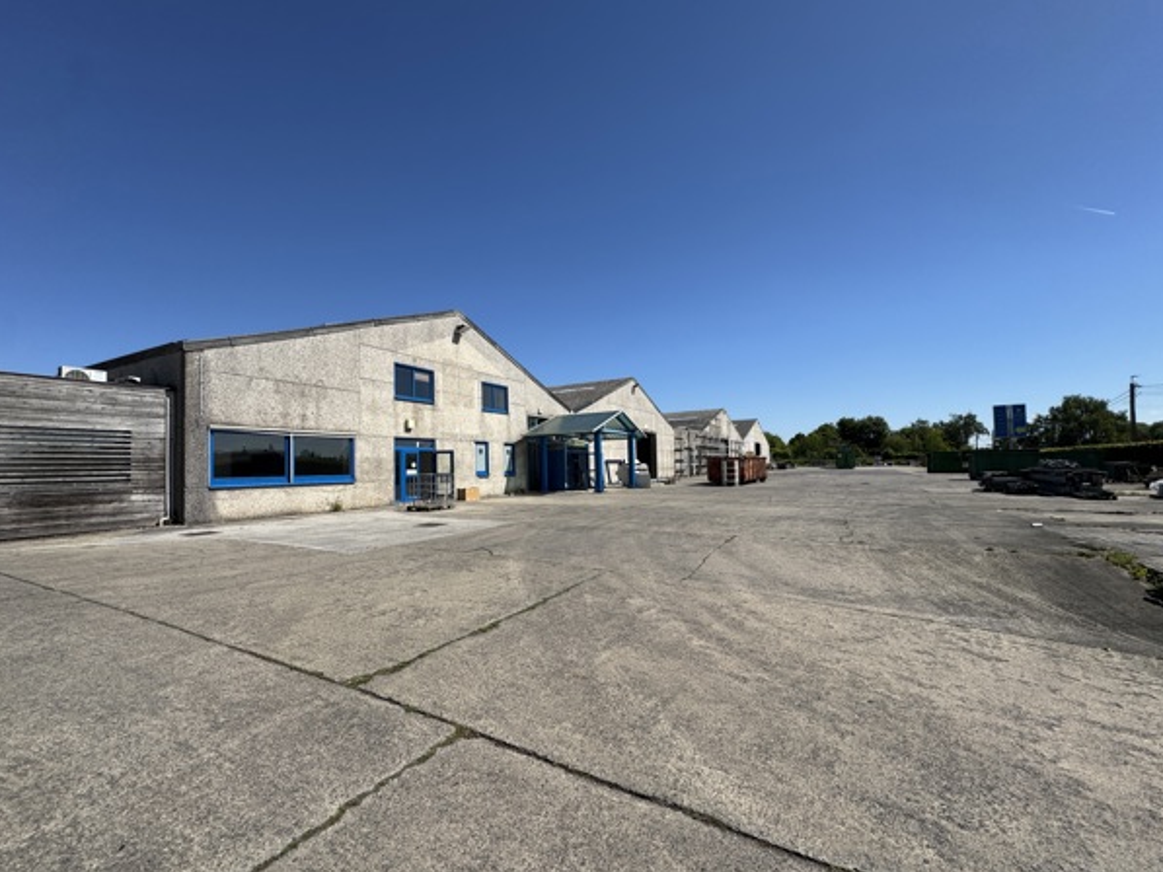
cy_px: 452
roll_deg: +1.2
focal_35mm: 15
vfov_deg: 81.7
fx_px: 504
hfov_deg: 98.2
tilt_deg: +4.0
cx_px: 584
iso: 50
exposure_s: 1/3106
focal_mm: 2.22
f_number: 2.2
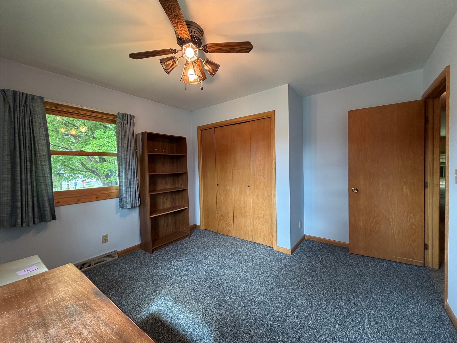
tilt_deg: -1.8
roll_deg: +1.5
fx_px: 185
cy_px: 172
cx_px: 228
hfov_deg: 102.1
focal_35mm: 14
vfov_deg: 85.7
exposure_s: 1/60
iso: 200
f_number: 2.2
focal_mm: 2.22
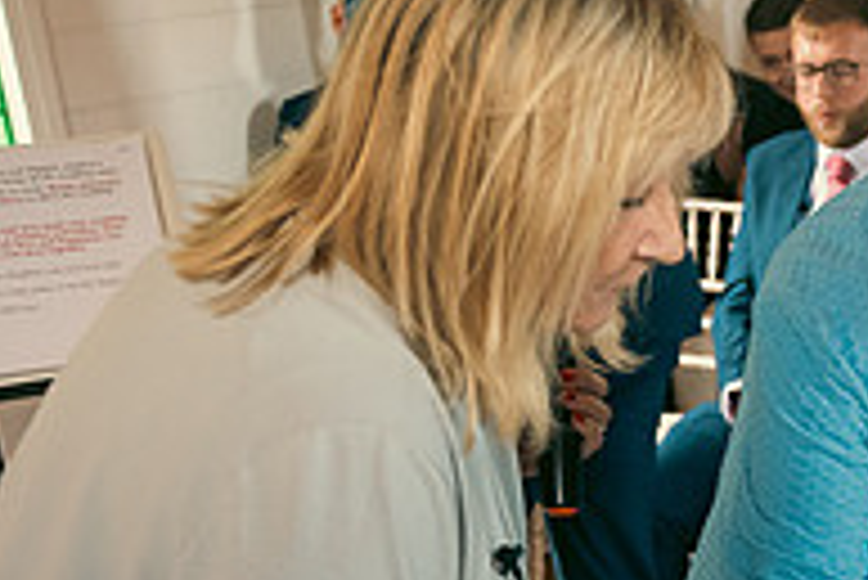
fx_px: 1737
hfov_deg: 25.2
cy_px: 636
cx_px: 1048
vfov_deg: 18.3
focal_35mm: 72
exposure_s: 1/160
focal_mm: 24
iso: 640
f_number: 3.5
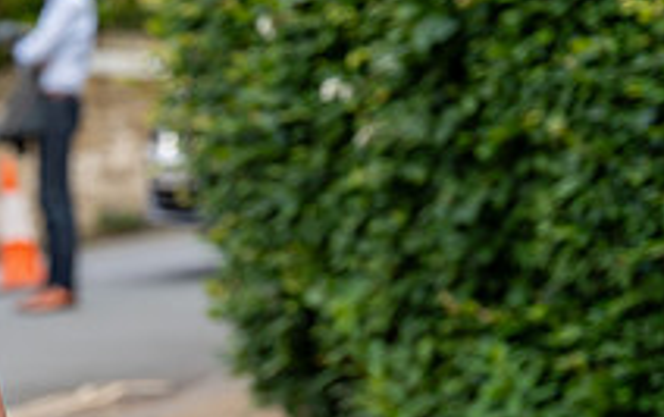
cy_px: 259
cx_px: -197
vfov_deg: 3.8
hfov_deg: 6.0
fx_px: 6304
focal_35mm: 348
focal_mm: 125
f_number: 3.5
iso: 400
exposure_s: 1/800
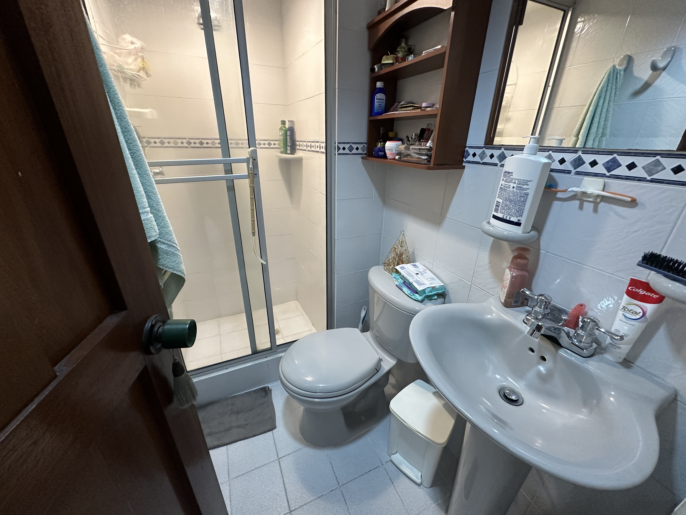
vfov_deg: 85.7
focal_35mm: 14
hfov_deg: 102.1
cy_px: 258
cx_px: 343
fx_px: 277
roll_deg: -2.8
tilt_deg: -23.6
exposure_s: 1/82
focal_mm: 2.22
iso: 320
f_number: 2.2
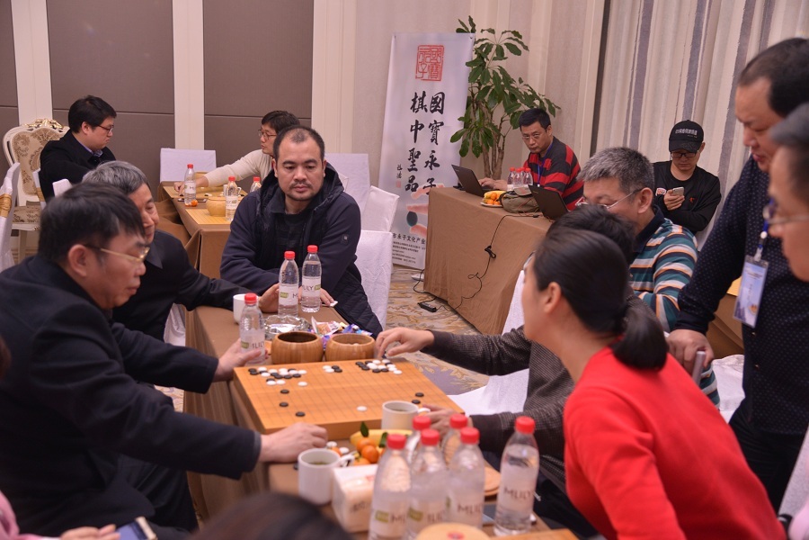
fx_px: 989
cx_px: 404
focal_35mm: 44
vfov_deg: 30.5
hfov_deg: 44.5
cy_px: 270
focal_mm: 44
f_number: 4
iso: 640
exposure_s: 1/60
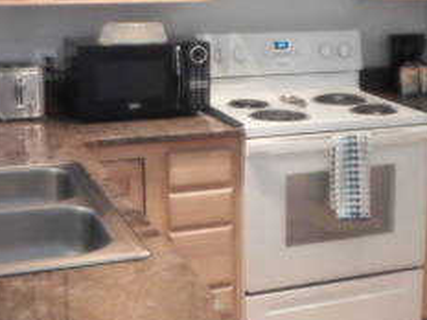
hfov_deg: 29.3
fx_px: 814
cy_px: 116
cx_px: 260
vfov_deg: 22.2
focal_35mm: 66
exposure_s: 1/30
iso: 360
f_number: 3
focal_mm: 4
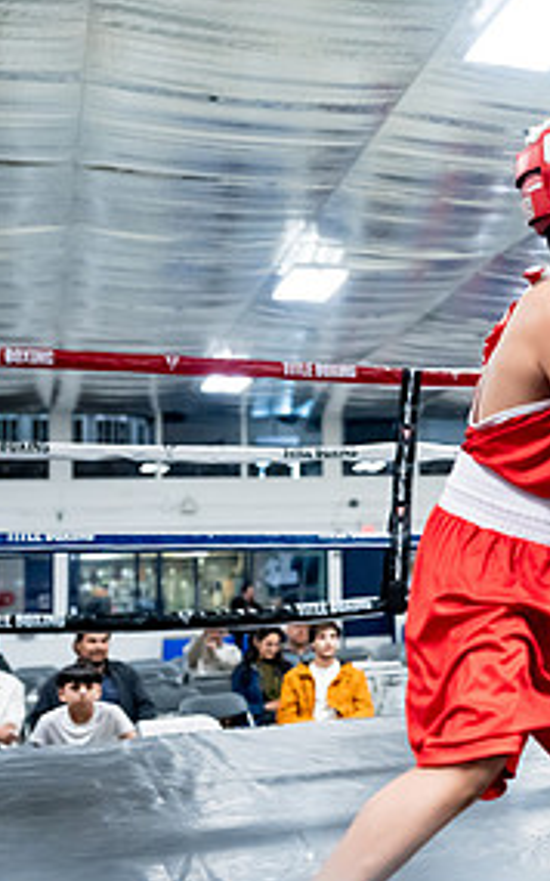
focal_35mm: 58
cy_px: 437
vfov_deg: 35.1
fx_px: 1392
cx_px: 782
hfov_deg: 19.9
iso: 4000
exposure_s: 1/800
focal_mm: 28
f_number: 2.2
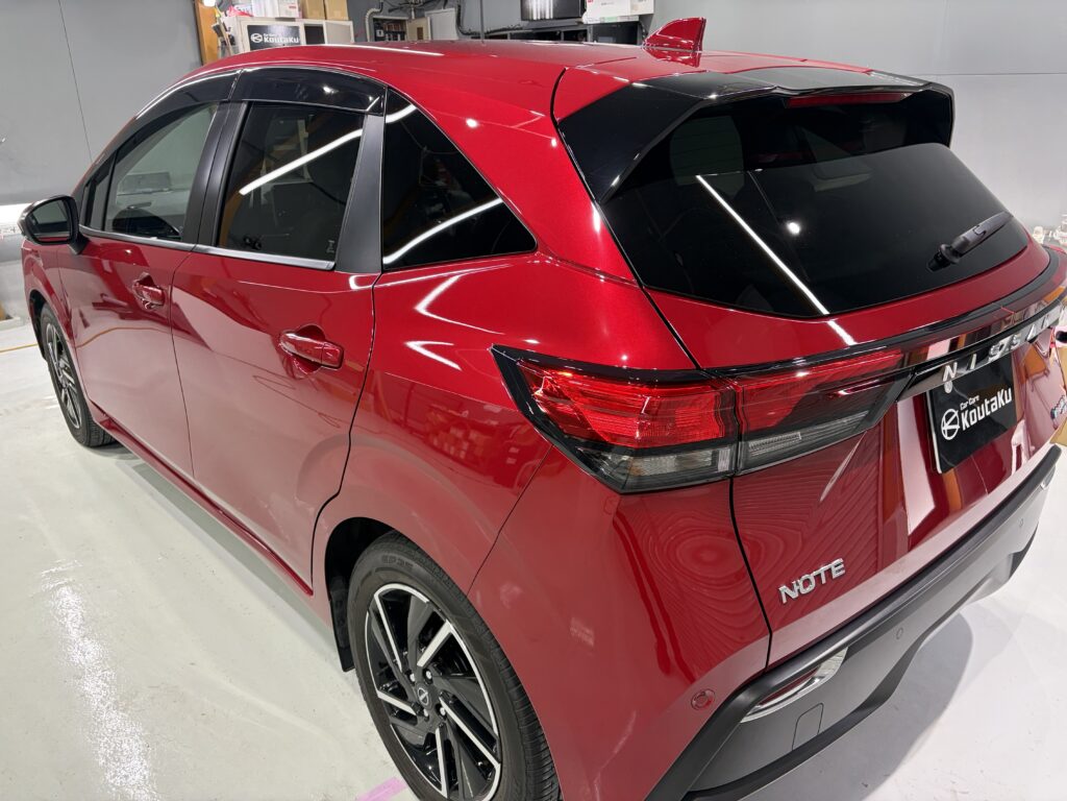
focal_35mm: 26
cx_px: 534
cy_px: 400
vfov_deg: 53.1
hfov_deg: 67.3
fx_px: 801
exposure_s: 1/60
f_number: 1.6
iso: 80
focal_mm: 5.96
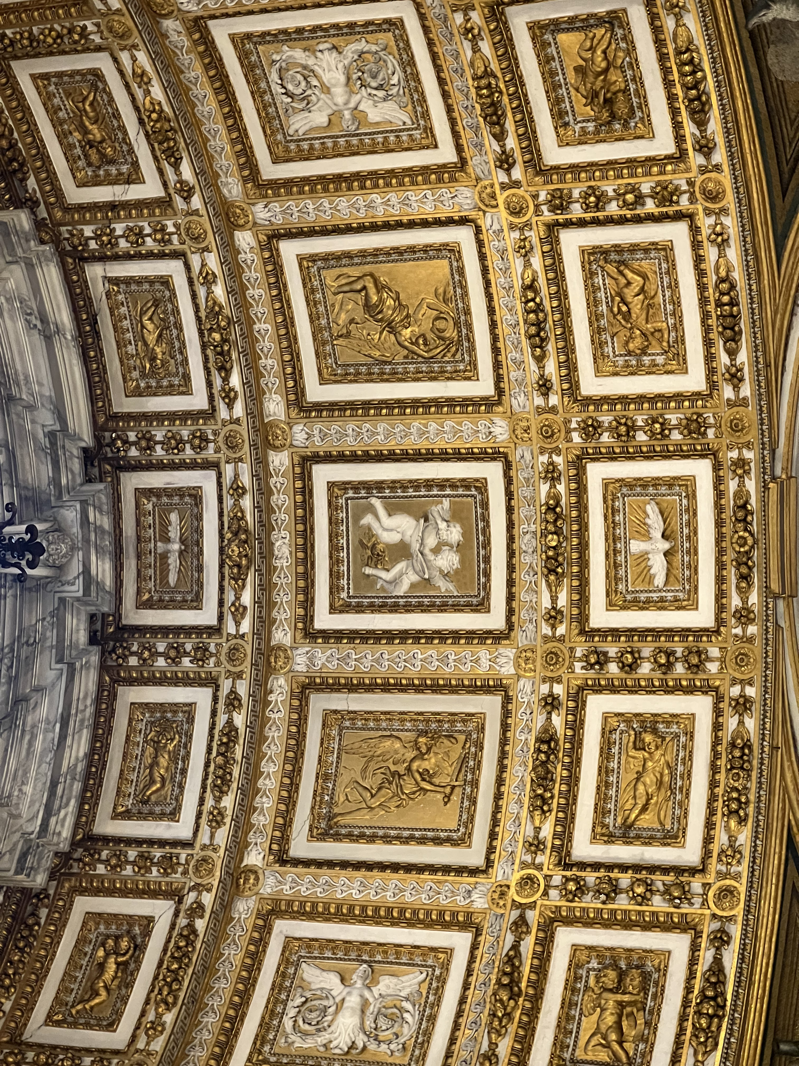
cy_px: 533
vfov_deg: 25.3
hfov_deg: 19.1
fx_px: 2370
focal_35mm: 77
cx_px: 400
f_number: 2.8
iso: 640
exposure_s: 1/33
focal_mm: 9
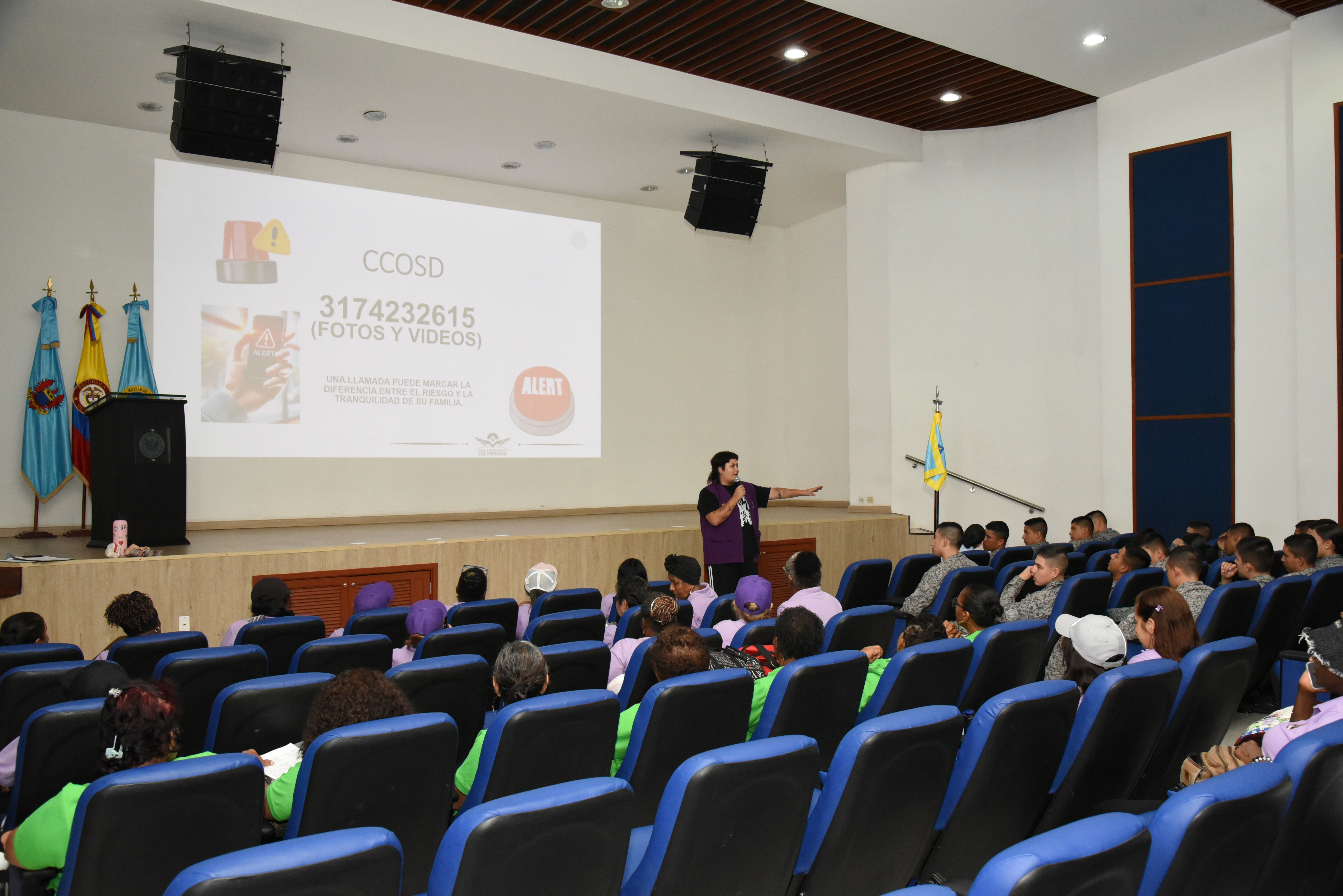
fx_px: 1120
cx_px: 672
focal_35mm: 30
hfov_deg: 61.9
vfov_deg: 43.6
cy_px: 448
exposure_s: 1/100
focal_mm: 30
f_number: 7.1
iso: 5000
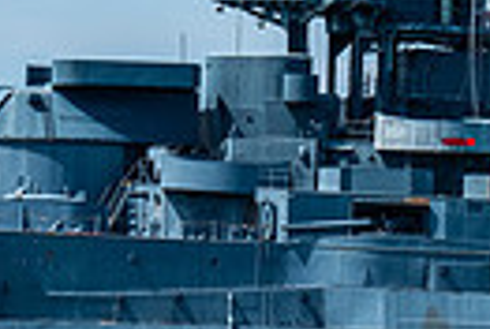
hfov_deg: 5.6
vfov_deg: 3.8
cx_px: 258
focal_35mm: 367
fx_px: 5007
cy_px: -13
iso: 200
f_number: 5.6
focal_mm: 55
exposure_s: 1/950
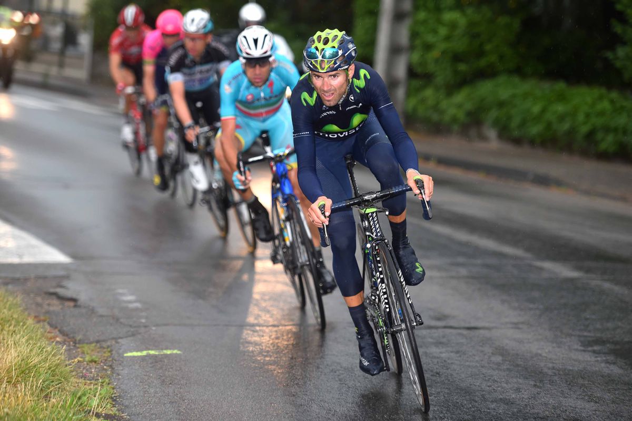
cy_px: 210
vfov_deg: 10.2
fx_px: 2369
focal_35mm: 135
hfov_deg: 15.2
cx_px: 316
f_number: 2.8
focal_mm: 135
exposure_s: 1/640
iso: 800
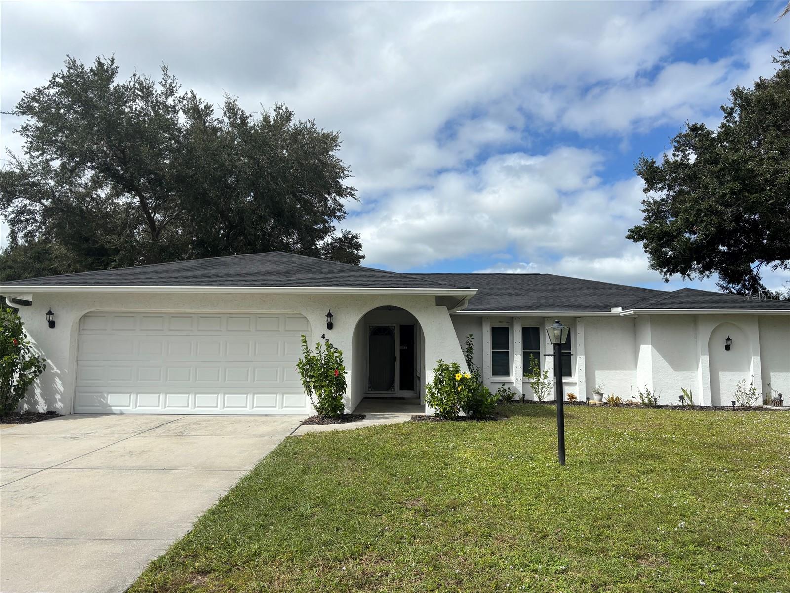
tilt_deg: +5.8
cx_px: 395
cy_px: 296
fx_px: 593
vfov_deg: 53.1
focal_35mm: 26
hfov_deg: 67.3
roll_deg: -0.3
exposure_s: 1/4630
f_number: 1.6
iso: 50
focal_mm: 5.96
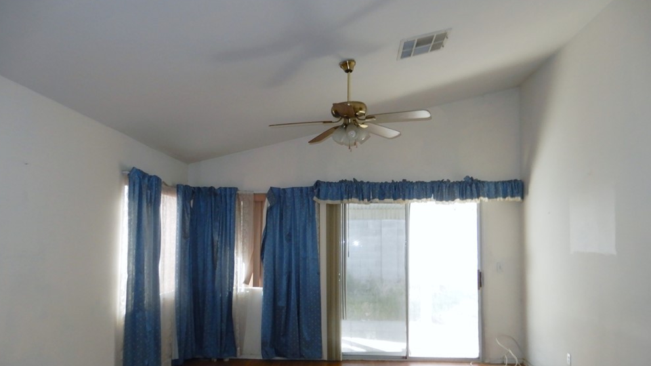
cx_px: 326
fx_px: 466
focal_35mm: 27
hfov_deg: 69.9
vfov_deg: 42.7
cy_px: 222
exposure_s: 1/30
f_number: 3.4
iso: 140
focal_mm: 4.3
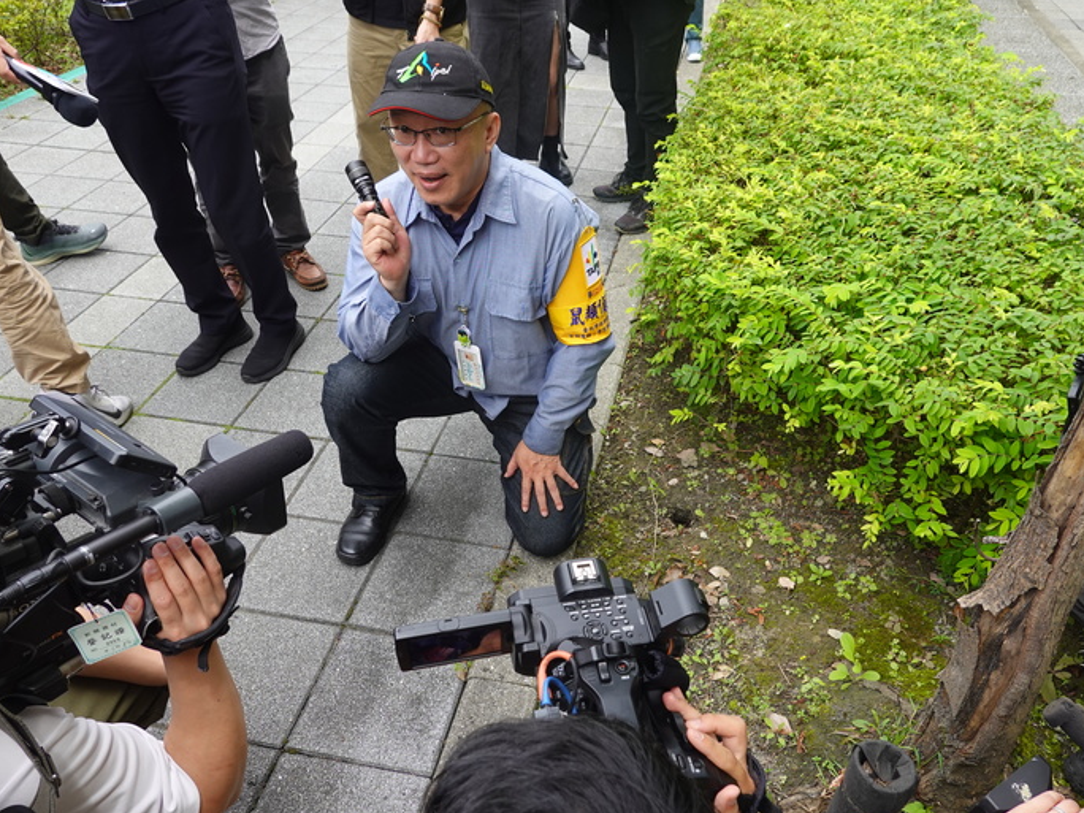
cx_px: 594
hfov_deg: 65.2
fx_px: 846
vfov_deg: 51.3
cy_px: 418
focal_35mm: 27
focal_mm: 9
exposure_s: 1/200
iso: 100
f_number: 3.5
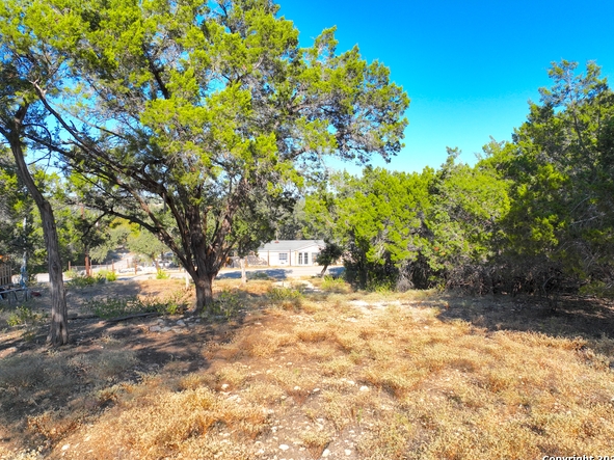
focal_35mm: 26
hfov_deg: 67.3
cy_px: 228
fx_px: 461
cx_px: 293
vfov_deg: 53.0
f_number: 2.8
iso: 100
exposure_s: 1/1250
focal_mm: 12.29
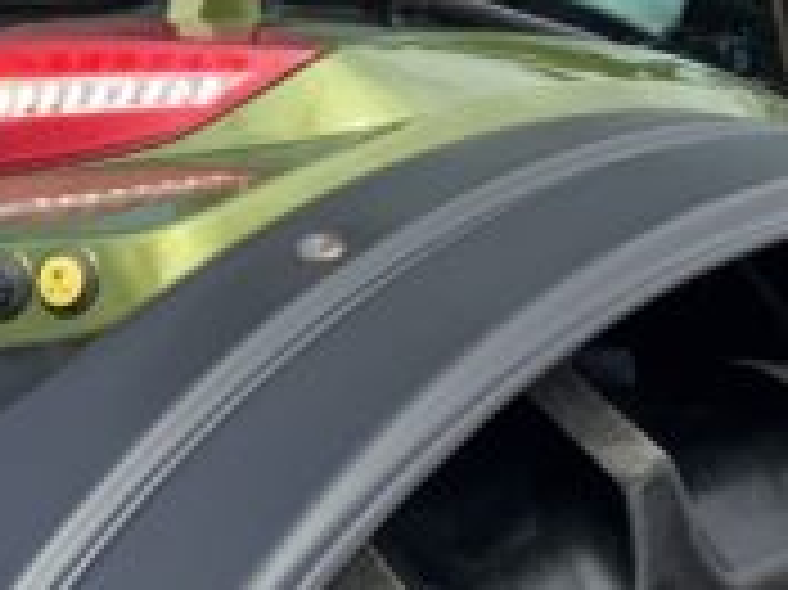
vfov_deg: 8.4
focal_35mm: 170
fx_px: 3867
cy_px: -437
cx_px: 536
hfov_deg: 11.6
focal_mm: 3
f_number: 1.8
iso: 16
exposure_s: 1/1121
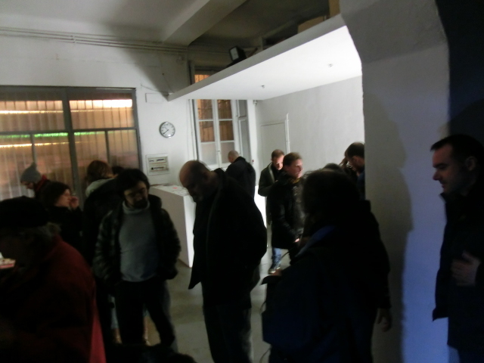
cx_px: 242
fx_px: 336
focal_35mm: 24
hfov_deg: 71.6
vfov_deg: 56.8
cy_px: 182
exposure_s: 1/10
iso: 800
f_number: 3
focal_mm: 4.24
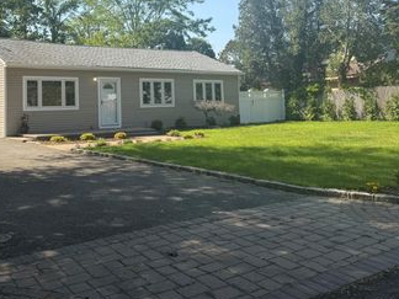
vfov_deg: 37.9
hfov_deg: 49.3
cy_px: 82
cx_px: 134
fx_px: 426
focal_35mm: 37
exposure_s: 1/2370
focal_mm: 6.76
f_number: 1.78
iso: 80
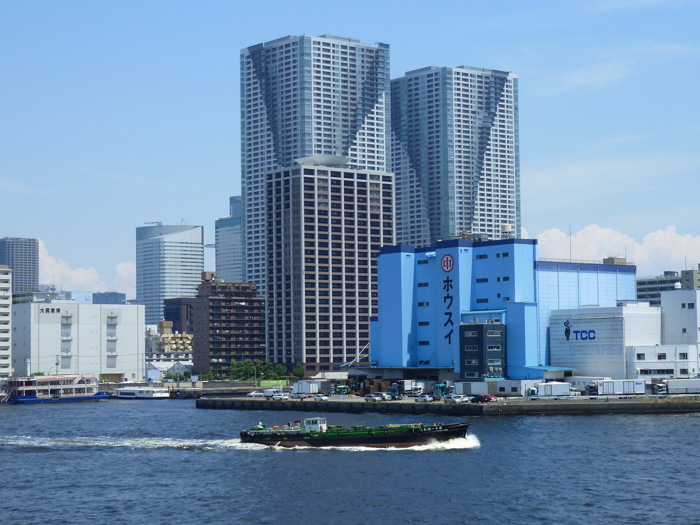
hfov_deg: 27.0
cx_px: 350
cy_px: 262
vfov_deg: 20.4
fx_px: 1456
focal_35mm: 72
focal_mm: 11.9
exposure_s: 1/500
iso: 80
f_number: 4.5
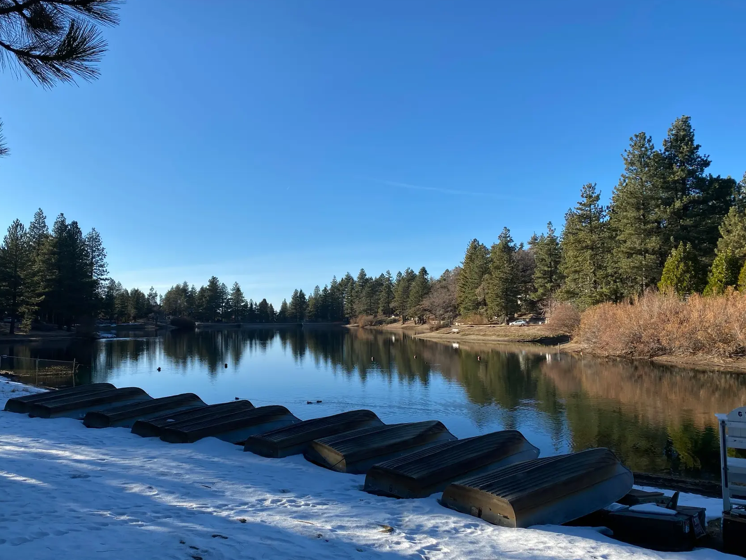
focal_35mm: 28
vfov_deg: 49.8
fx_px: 604
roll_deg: +1.2
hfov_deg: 63.4
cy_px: 281
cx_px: 349
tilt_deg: +3.7
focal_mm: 4.25
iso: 32
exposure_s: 1/2315
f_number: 1.8
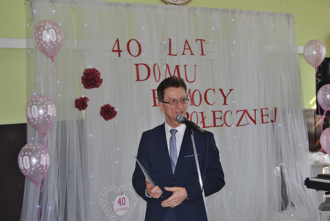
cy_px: 110
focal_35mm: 63
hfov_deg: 31.9
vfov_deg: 21.6
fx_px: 578
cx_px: 165
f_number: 5
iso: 200
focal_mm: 42
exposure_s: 1/60
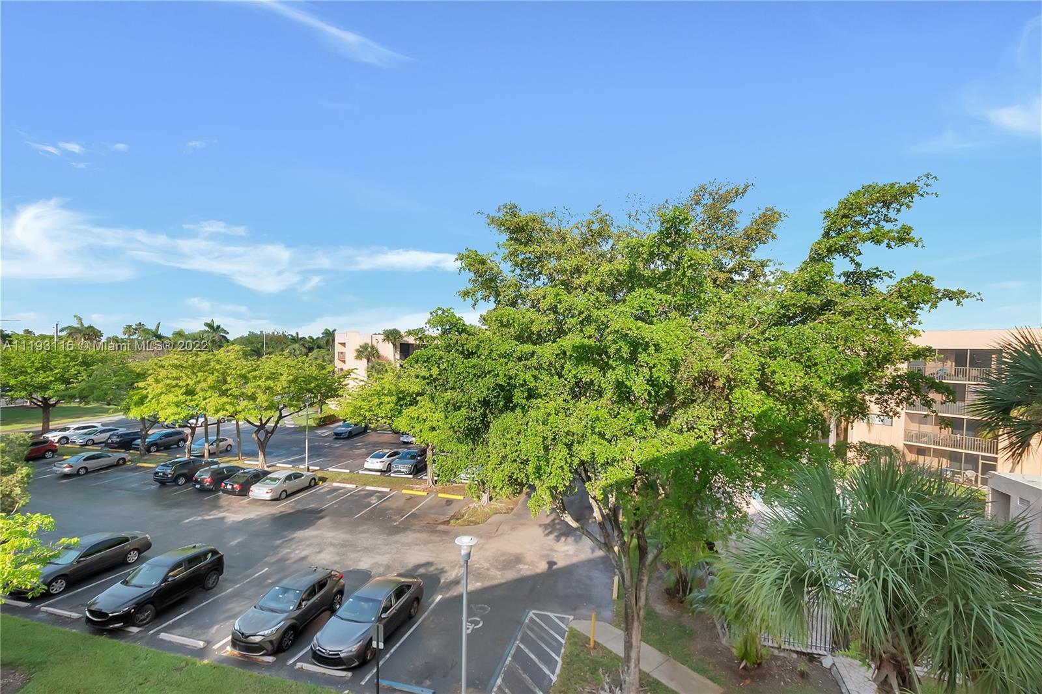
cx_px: 521
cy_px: 347
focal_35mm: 15
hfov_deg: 100.4
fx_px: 434
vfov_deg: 77.3
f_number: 8
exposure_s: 1/160
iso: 100
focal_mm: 10
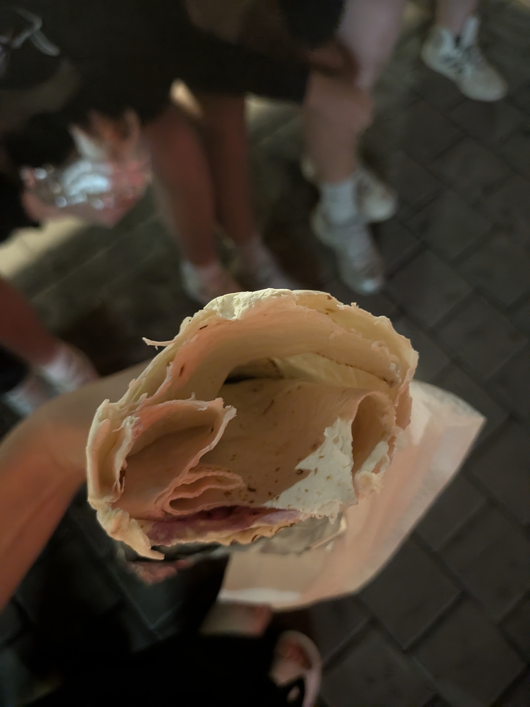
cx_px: 265
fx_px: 490
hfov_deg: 56.8
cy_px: 354
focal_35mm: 24
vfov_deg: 71.6
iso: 3072
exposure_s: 1/16.7
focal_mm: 4.53
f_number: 1.7
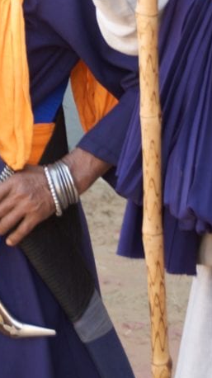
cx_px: -46
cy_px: 31
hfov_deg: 5.5
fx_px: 2183
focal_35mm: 218
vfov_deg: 9.8
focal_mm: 62
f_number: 5
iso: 280
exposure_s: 1/100
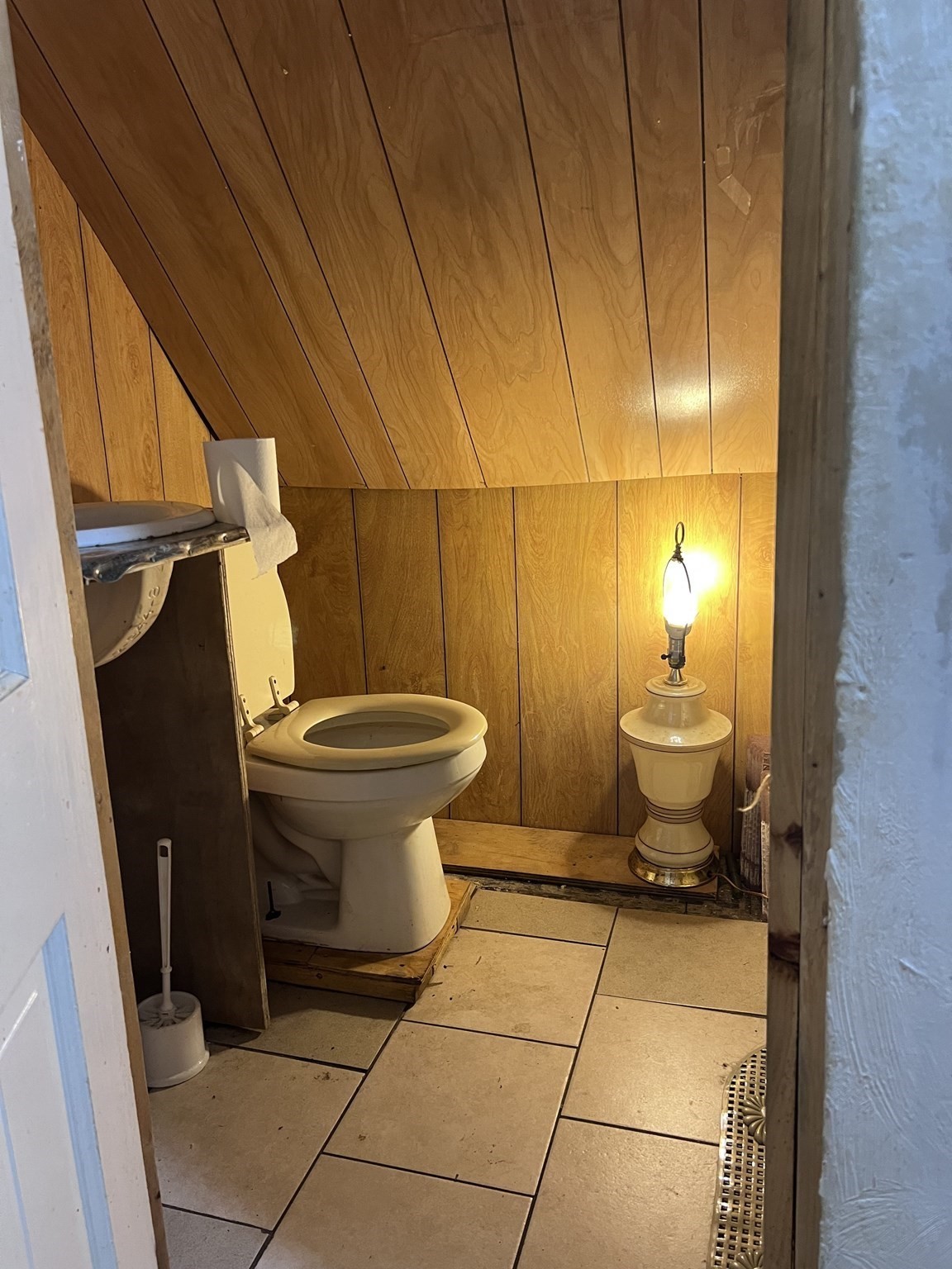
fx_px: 953
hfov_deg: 53.1
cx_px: 476
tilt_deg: -11.5
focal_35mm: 26
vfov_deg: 67.3
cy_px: 634
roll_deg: +3.0
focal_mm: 5.7
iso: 200
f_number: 1.5
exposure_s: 1/60
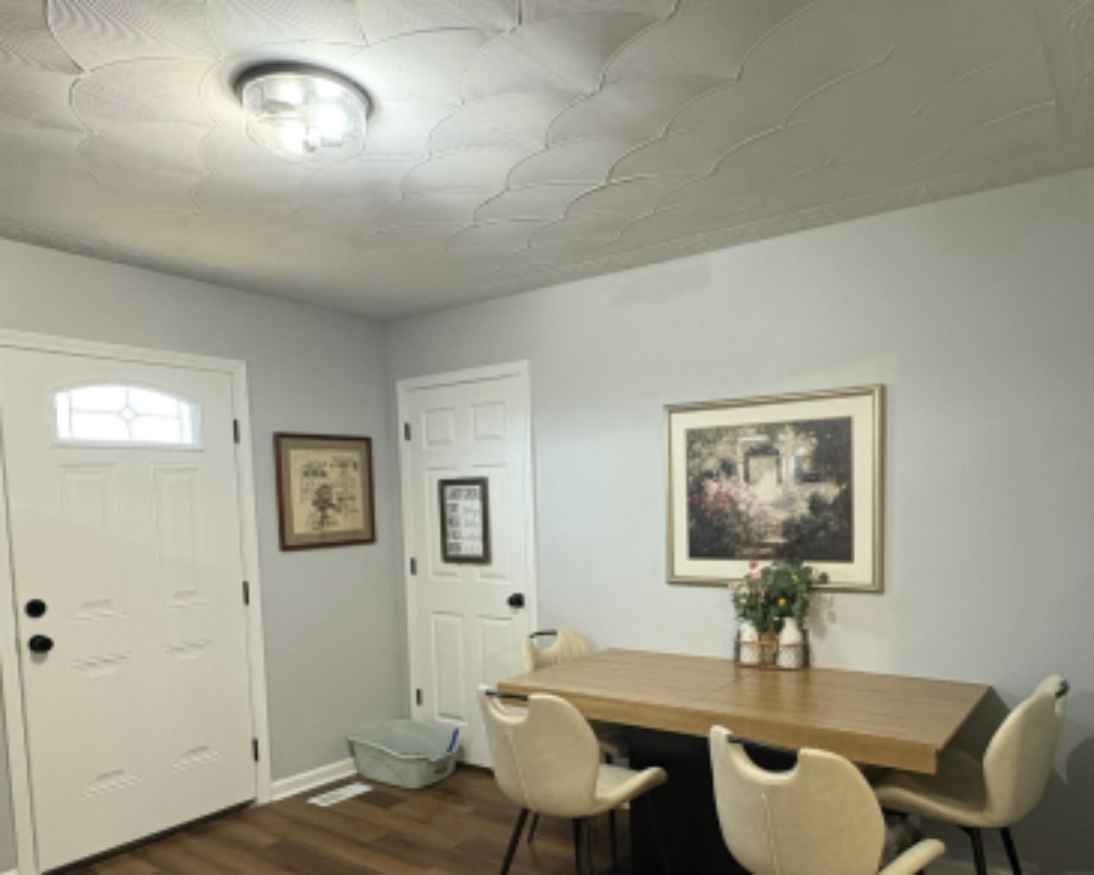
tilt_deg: -3.5
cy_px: 557
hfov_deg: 67.9
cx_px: 604
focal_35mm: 25
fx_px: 809
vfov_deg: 56.0
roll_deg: +1.6
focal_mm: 2.22
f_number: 2.2
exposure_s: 1/60
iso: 320
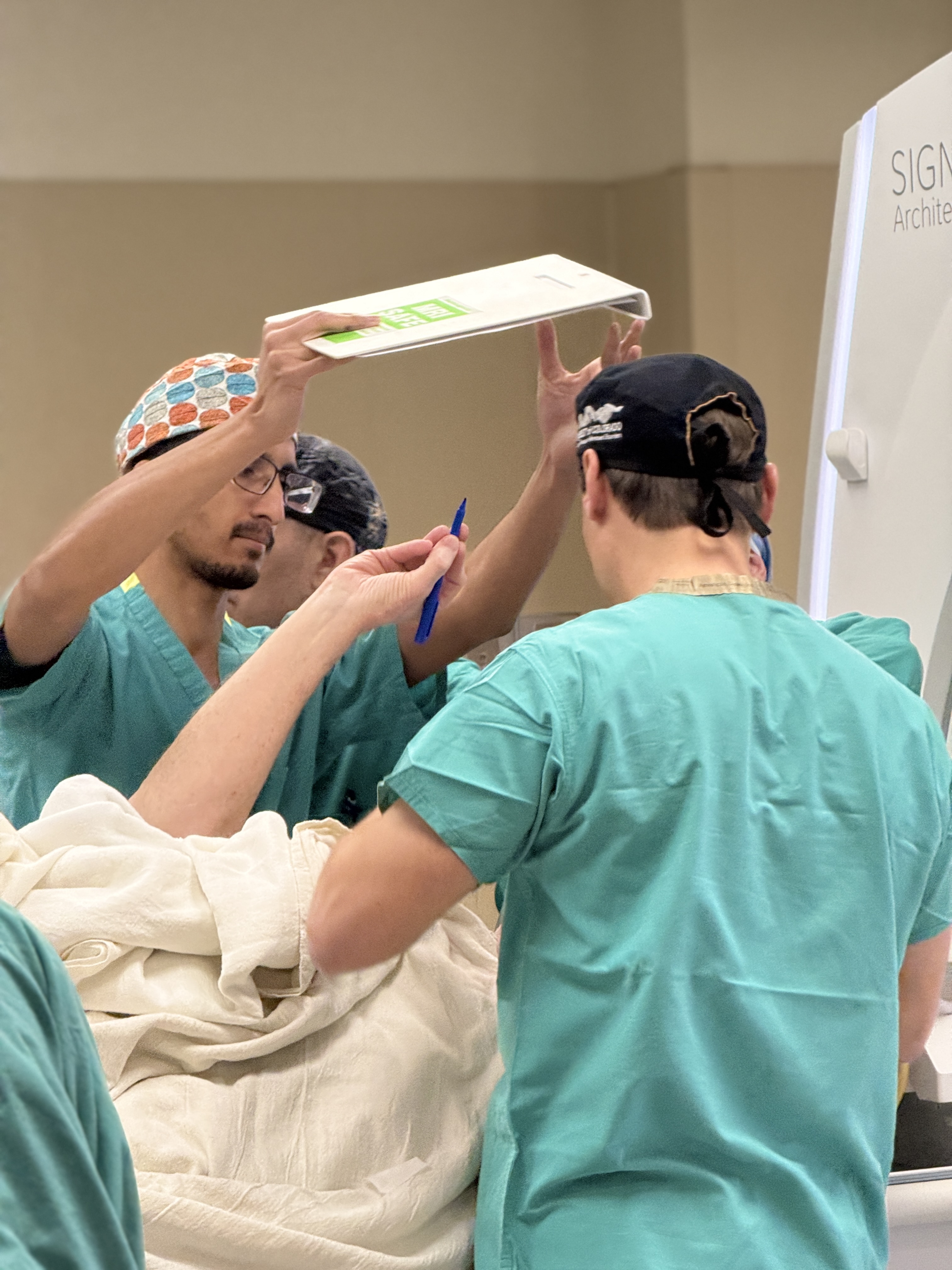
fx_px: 4400
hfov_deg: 12.3
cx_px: 476
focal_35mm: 120
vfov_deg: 16.4
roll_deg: +2.3
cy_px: 635
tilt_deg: +1.3
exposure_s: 1/120
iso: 320
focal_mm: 15.66
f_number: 2.8
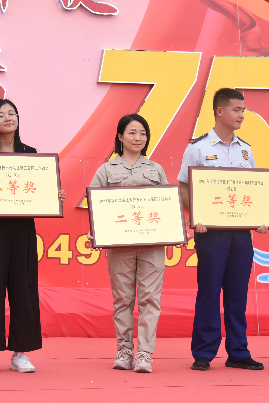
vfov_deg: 20.4
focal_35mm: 100
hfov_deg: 13.7
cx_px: 83
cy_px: 201
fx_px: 1121
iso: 100
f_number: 4.5
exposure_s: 1/400
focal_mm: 66
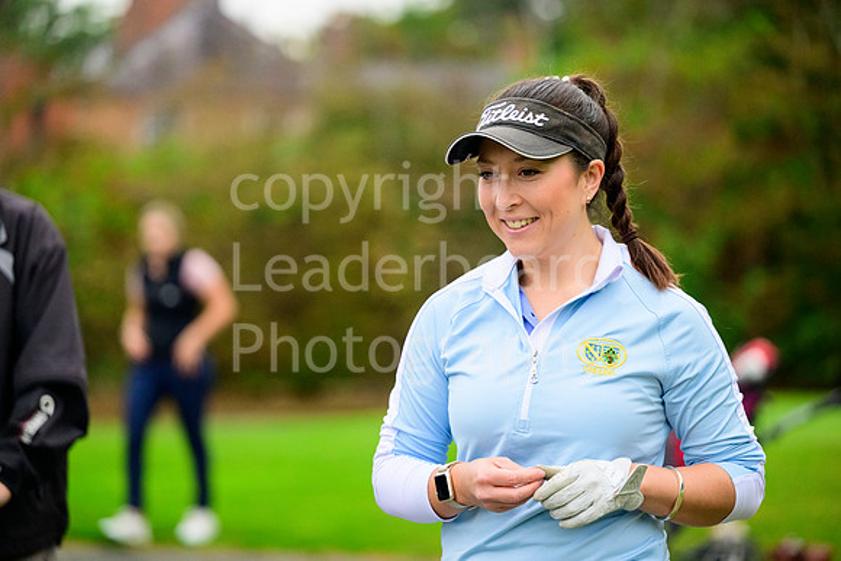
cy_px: 280
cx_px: 420
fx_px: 2921
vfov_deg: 11.0
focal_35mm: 125
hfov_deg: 16.4
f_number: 2.8
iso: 3200
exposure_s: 1/1600
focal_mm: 125
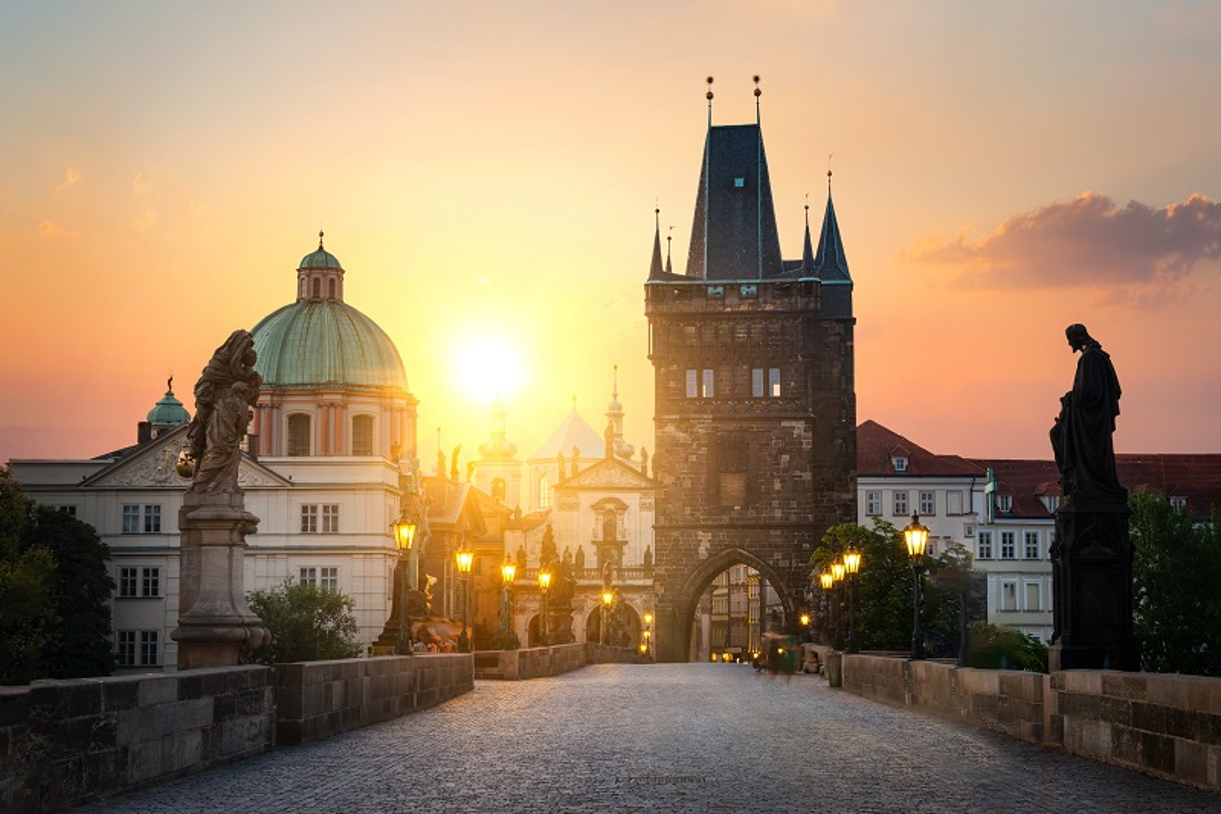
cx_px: 610
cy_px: 407
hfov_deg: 41.1
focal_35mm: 48
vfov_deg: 28.1
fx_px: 1628
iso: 100
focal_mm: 48
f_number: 9
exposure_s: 1.3
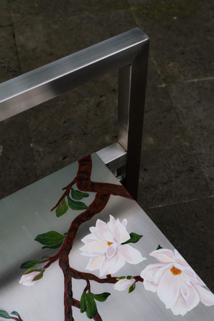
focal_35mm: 50
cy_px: 160
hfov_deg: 27.0
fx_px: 446
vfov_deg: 39.6
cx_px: 107
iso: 1600
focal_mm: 50
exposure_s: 1/100
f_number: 7.1
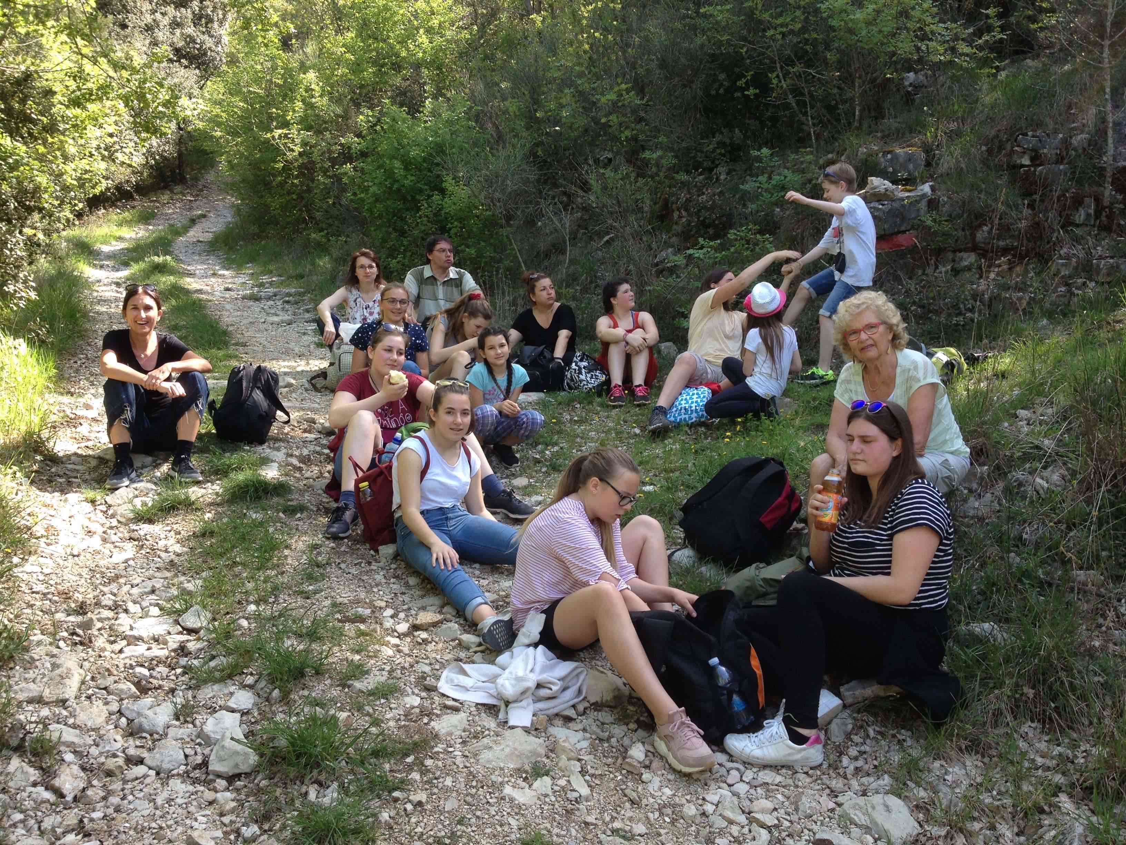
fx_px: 1138
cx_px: 563
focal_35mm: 35
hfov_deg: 52.6
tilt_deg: -1.4
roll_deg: -0.6
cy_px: 422
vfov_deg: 40.7
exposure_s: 1/181
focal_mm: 4.28
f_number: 2.4
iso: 50
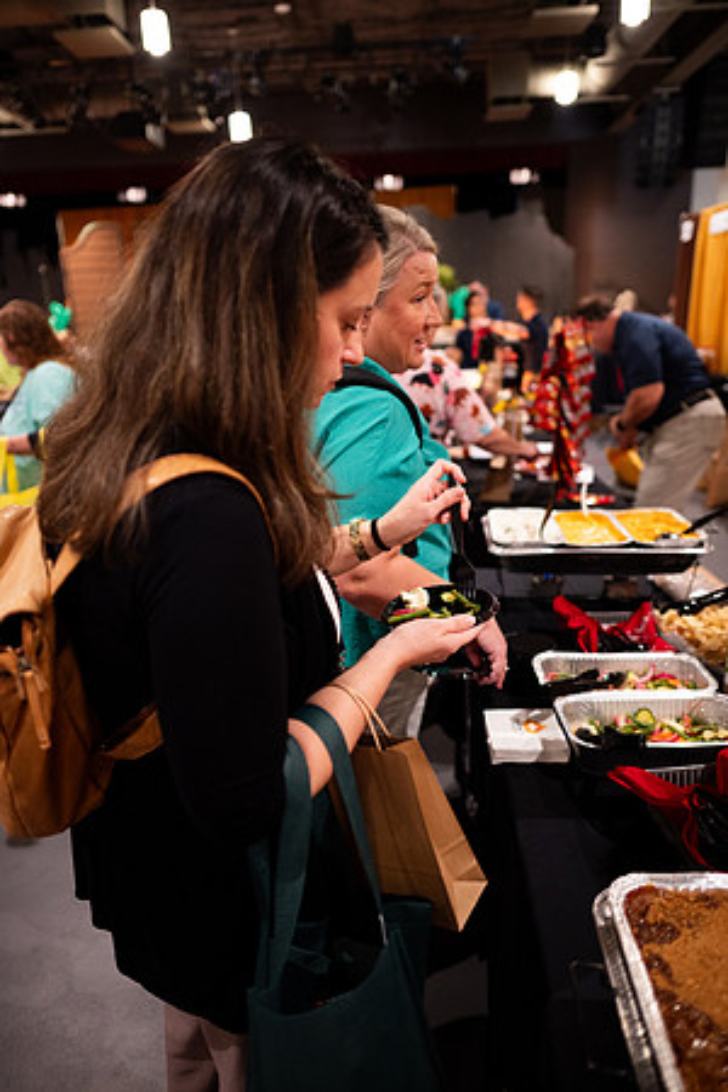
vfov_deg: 73.7
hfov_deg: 53.1
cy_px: 546
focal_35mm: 24
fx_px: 728
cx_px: 364
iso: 1250
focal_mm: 24
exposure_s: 1/200
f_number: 1.8
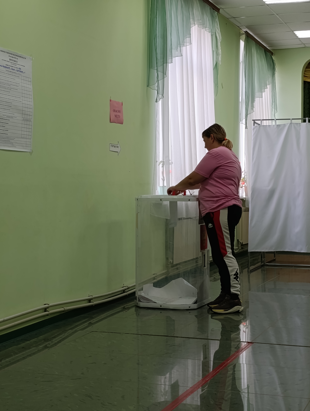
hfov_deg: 31.6
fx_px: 548
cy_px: 206
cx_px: 155
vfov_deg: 41.2
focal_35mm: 46
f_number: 1.65
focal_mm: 6.11
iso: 202
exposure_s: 1/100
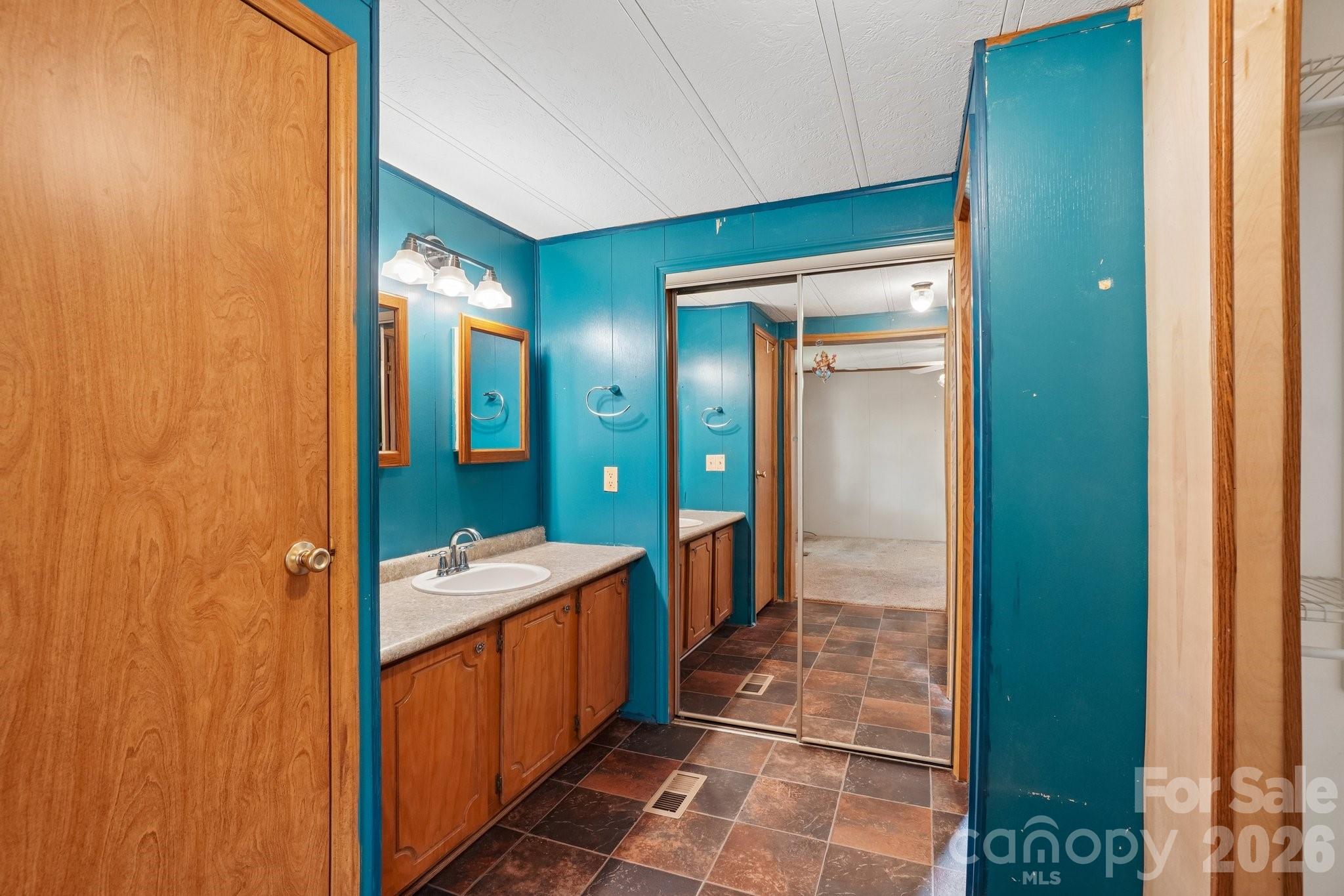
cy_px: 448
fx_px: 560
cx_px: 672
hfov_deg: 100.4
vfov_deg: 77.3
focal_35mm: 15
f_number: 8
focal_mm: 10
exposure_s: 1/6
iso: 400
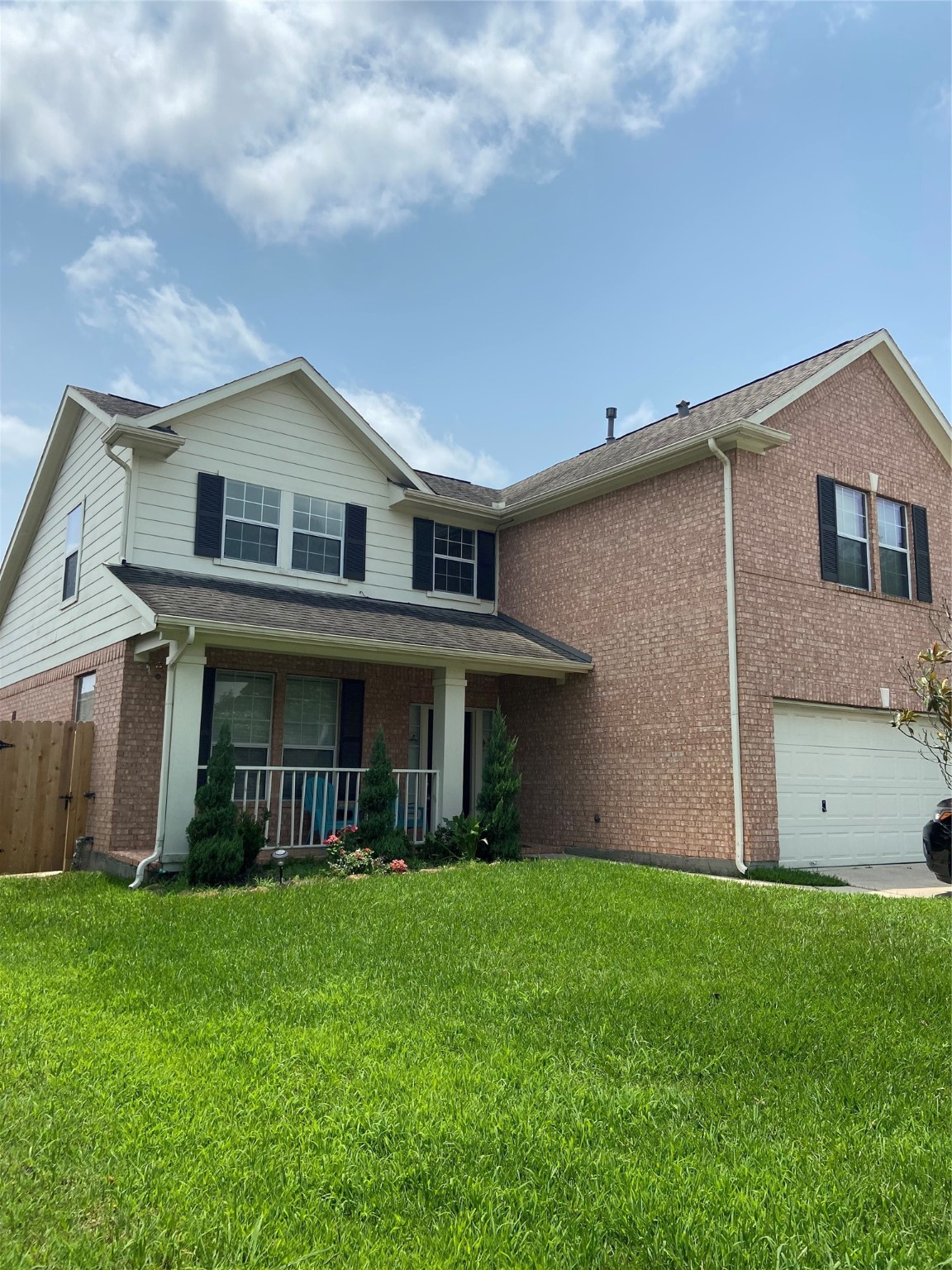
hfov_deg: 53.1
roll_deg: -1.2
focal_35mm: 26
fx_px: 953
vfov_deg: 67.3
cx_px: 476
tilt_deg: +10.2
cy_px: 635
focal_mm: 4.25
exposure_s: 1/4274
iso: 32
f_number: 1.8
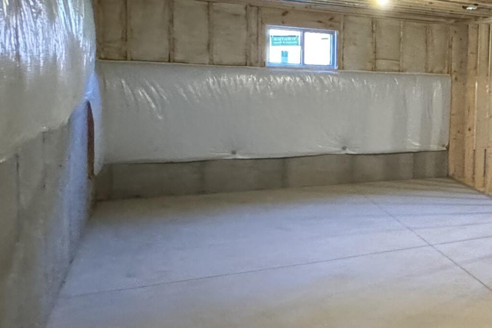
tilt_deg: -4.7
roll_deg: -4.2
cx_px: 655
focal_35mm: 43
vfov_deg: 31.0
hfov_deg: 32.6
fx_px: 588
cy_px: 121
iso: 1000
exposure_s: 1/60
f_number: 2.2
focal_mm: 2.22
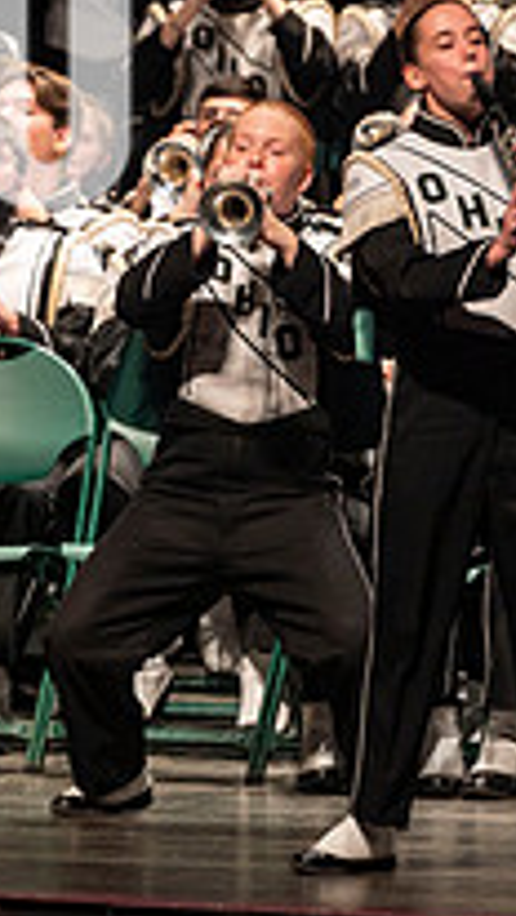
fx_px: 14315
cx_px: -205
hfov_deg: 2.1
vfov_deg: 3.7
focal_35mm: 589
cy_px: 89
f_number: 3.5
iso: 1250
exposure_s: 1/500
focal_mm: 200
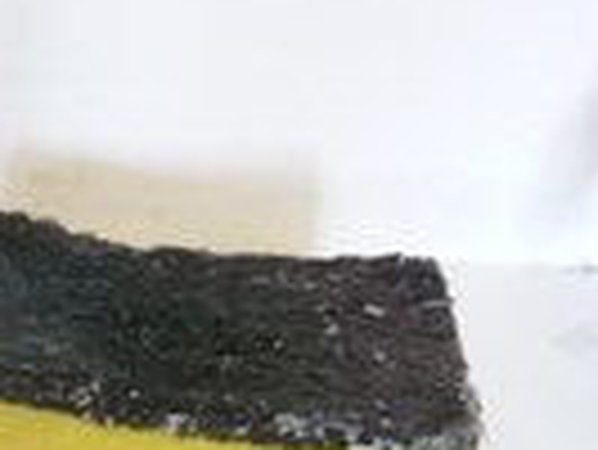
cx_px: -171
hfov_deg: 17.7
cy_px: 605
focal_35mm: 104
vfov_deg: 13.7
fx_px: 1798
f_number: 2.8
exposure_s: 1/15
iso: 400
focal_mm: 5.5
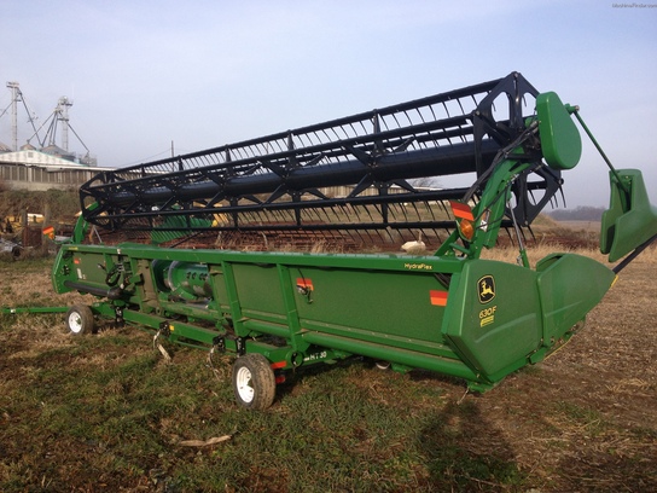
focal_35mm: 35
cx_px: 328
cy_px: 246
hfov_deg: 52.6
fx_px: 664
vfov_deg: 40.7
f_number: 2.4
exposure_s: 1/1104
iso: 50
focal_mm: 4.28
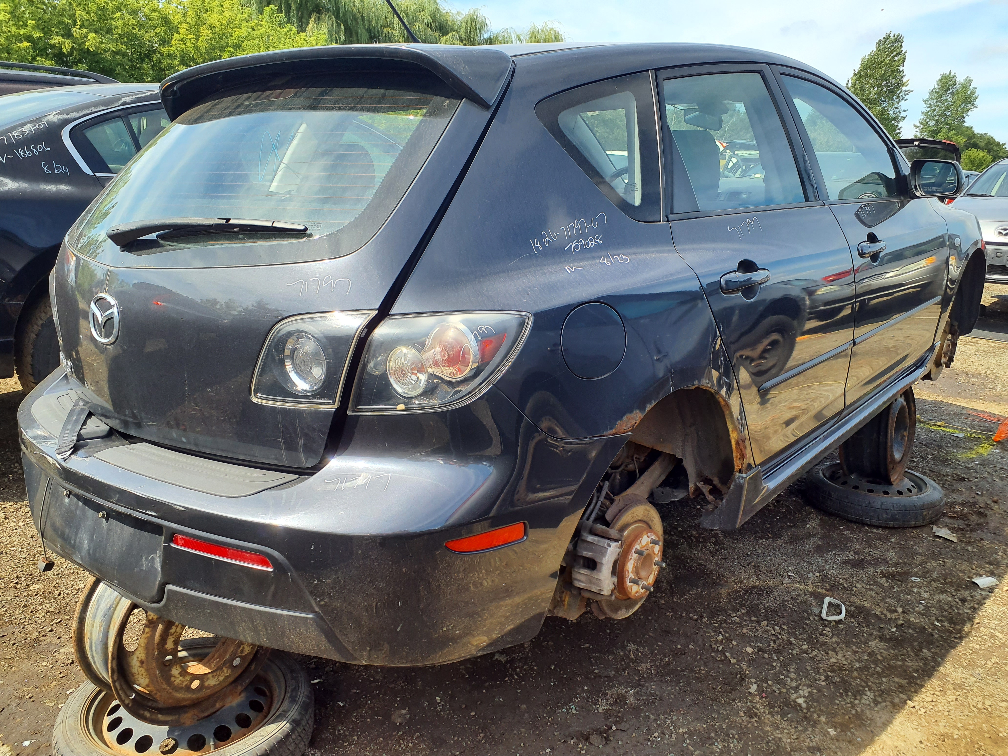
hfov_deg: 65.3
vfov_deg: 51.4
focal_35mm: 27
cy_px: 378
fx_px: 786
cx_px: 504
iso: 40
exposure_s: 1/772
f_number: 1.9
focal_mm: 3.58
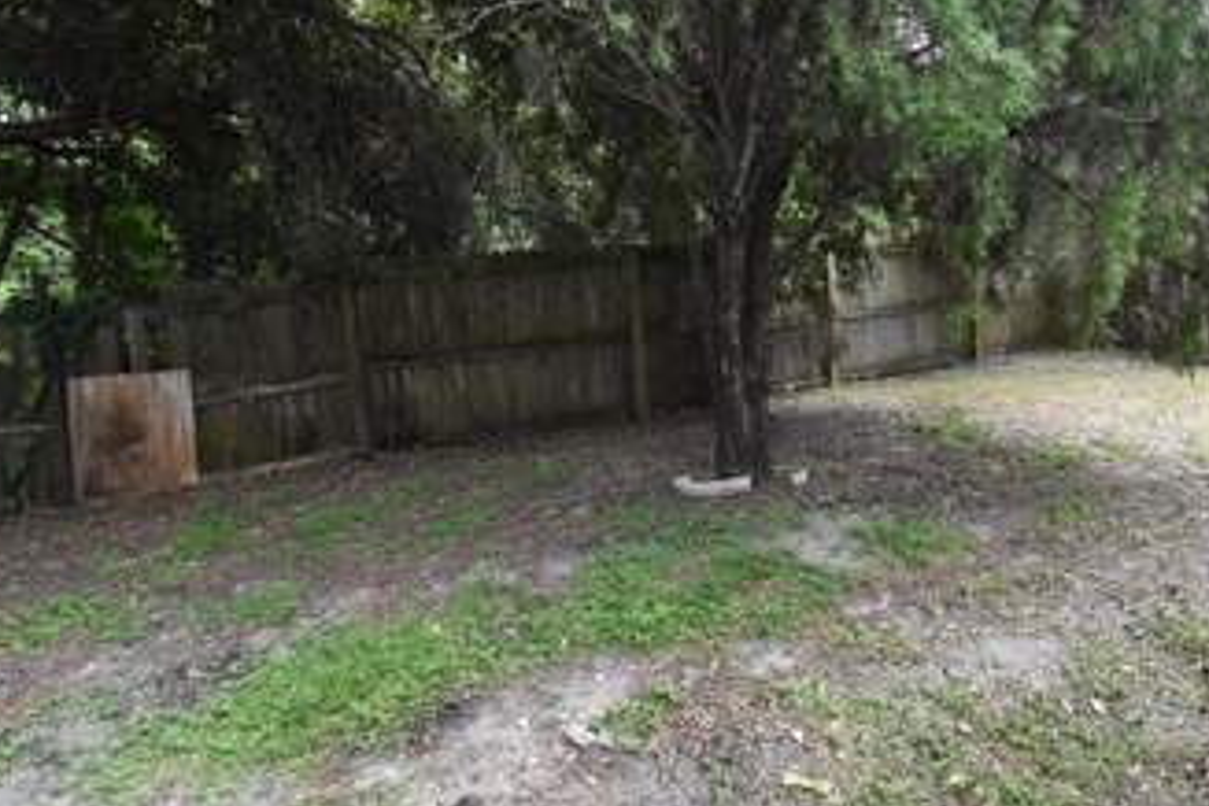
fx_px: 739
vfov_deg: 57.0
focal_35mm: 22
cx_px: 769
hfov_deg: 76.9
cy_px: 344
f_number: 10
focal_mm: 10
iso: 1600
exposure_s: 1/200
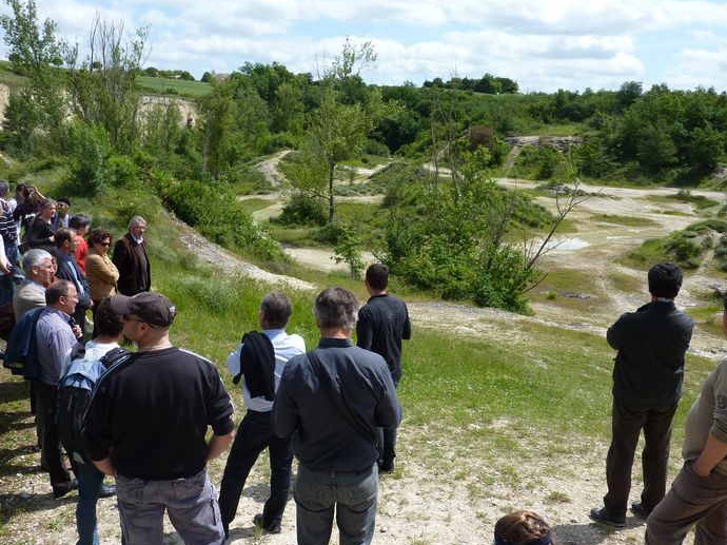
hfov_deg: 61.6
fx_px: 609
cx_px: 337
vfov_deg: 48.2
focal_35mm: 29
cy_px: 285
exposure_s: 1/500
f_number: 4.5
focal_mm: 4.1
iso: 80
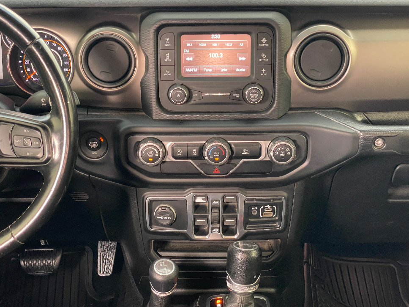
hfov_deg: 34.9
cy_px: 154
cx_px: 210
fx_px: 650
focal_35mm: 55
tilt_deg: -27.2
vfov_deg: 26.6
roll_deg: -1.5
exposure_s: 1/60
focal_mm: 6
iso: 800
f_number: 2
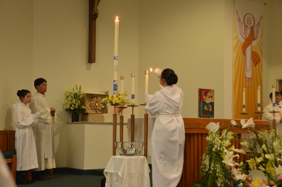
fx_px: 422
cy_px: 94
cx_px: 141
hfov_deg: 36.9
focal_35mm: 54
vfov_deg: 25.0
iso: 800
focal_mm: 36
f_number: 5.6
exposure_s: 1/10
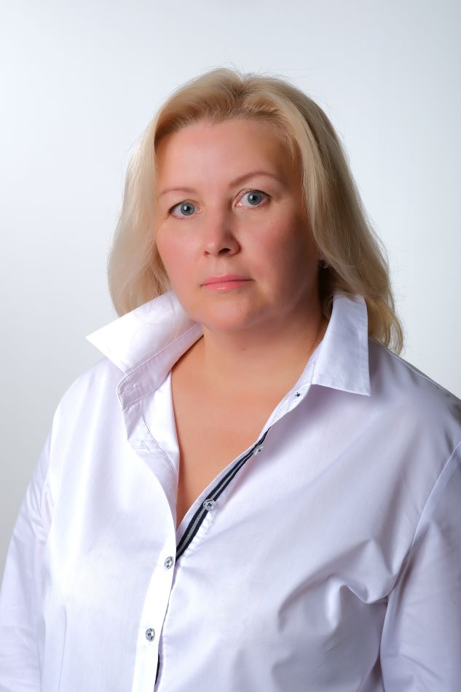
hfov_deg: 16.3
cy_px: 346
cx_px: 230
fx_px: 1614
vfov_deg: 24.2
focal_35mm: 84
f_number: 10
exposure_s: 1/160
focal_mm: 56
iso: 100
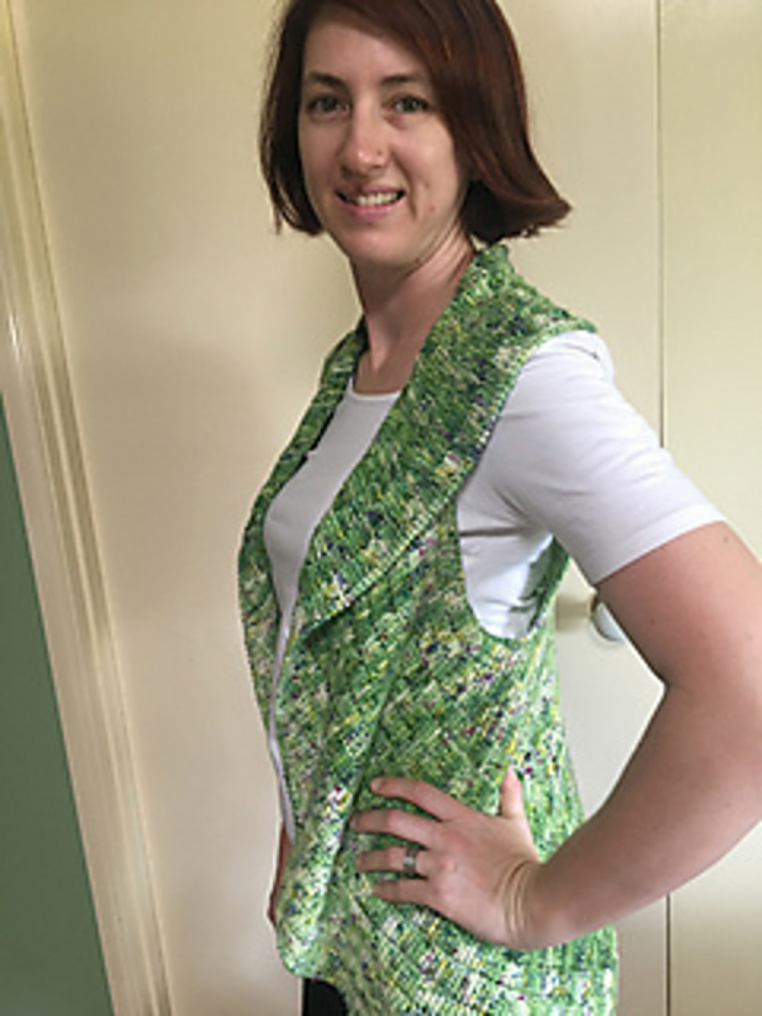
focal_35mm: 29
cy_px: 508
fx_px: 851
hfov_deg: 48.2
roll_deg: +3.7
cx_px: 381
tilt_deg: -12.6
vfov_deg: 61.7
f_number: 2.2
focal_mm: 4.15
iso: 125
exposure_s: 1/33
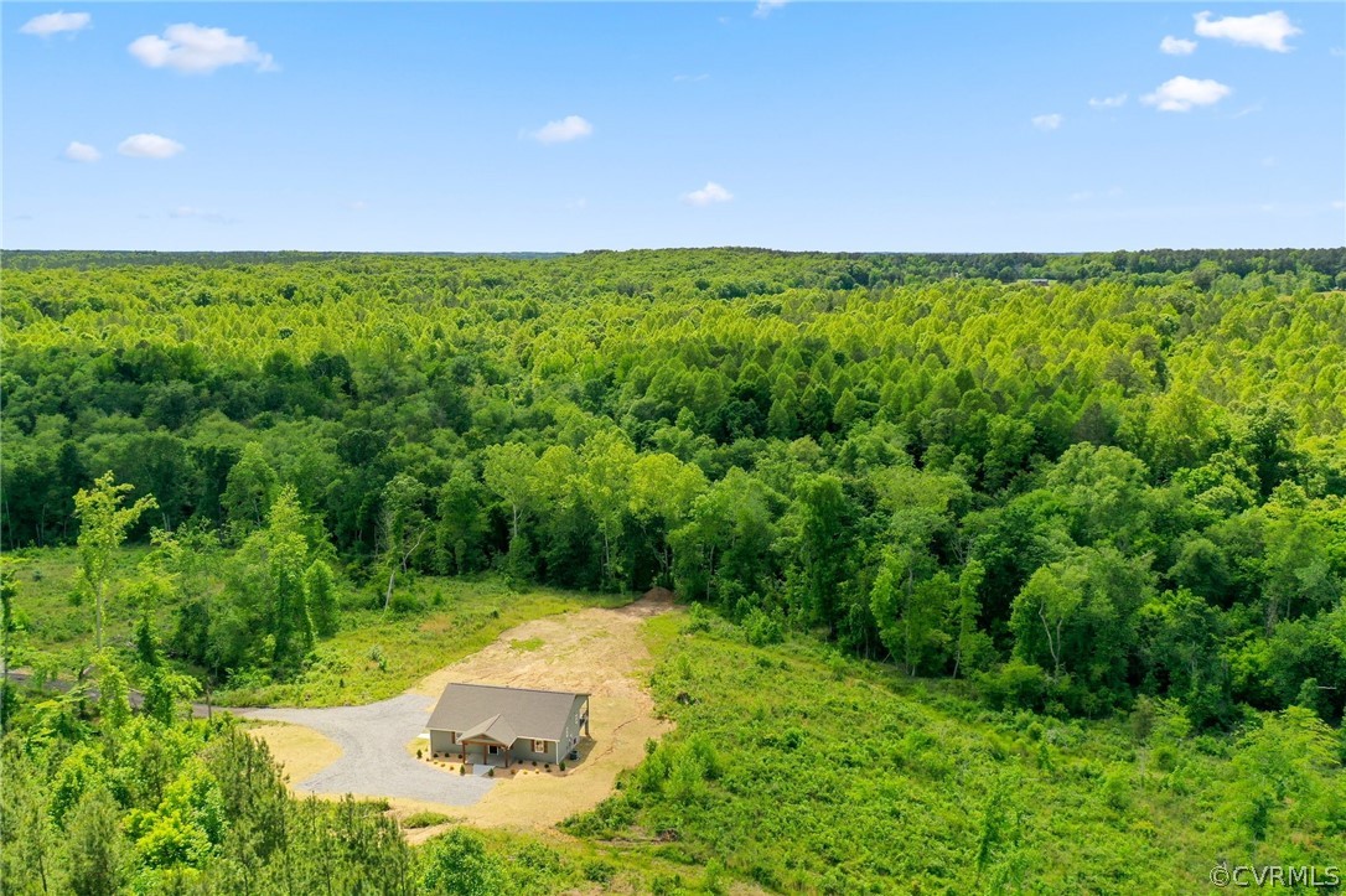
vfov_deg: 46.4
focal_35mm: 28
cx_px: 673
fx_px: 1046
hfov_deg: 65.5
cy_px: 448
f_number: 4
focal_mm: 10.26
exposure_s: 1/50
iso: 100
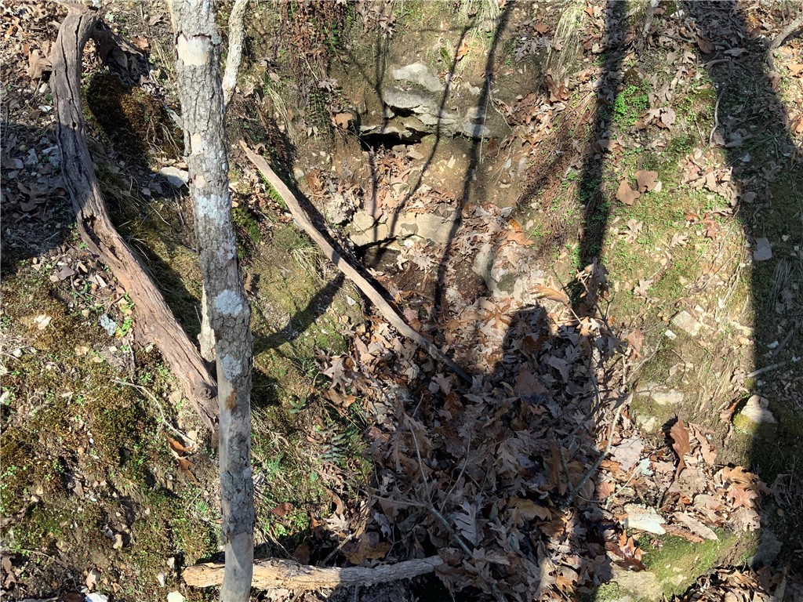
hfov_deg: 61.7
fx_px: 673
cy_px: 301
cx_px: 402
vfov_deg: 48.2
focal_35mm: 29
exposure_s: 1/353
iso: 16
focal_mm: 3
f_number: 1.8
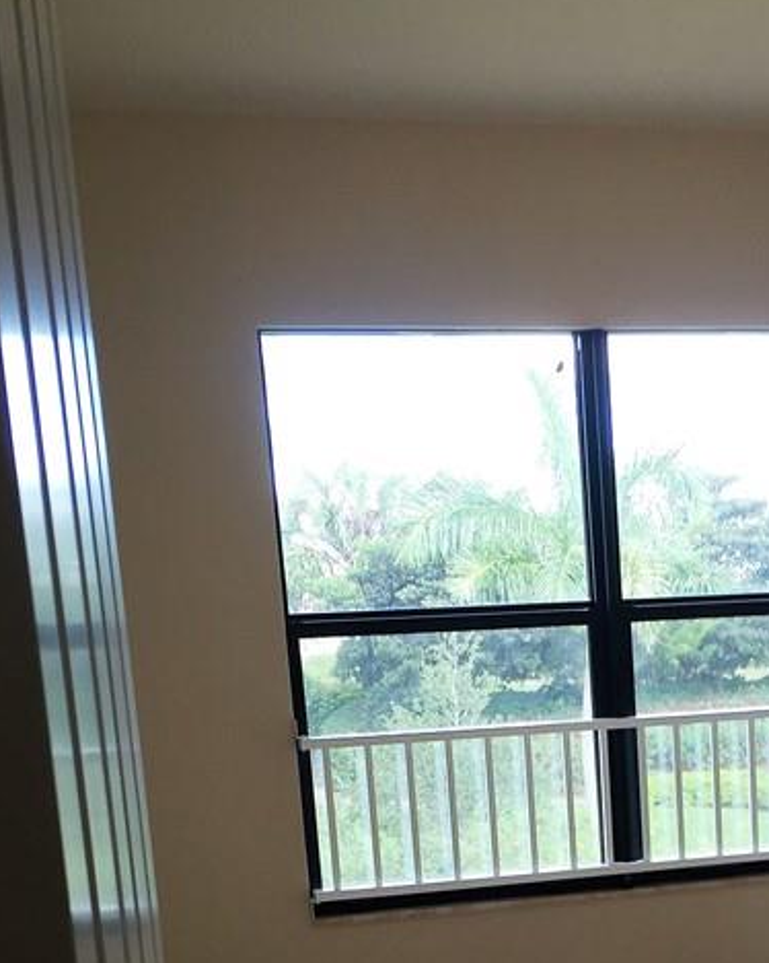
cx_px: 650
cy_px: 1006
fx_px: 1765
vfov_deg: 28.3
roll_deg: +2.1
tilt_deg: -10.4
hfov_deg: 24.1
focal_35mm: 62
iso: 32
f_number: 2.2
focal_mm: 4.15
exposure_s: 1/60
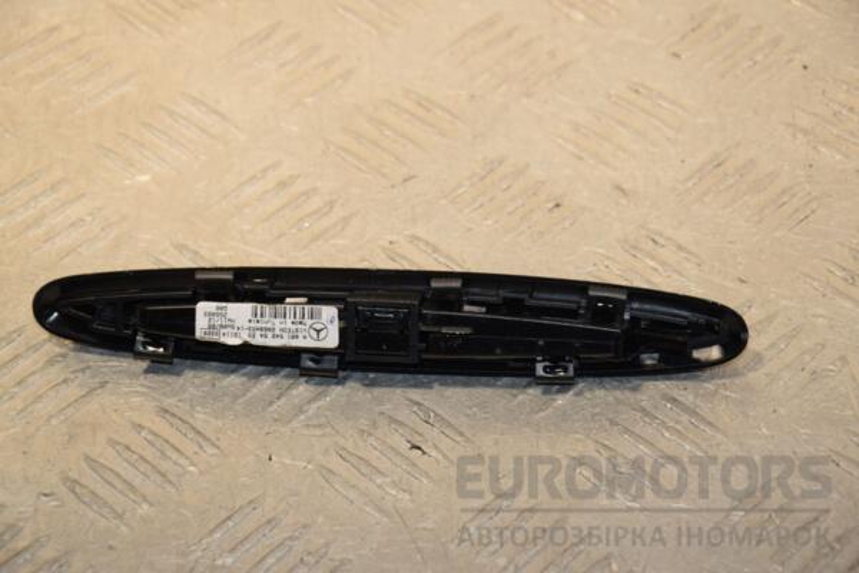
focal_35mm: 138
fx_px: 3293
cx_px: 430
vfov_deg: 9.9
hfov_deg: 14.9
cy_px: 286
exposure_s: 1/200
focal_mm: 92
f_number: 8
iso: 800
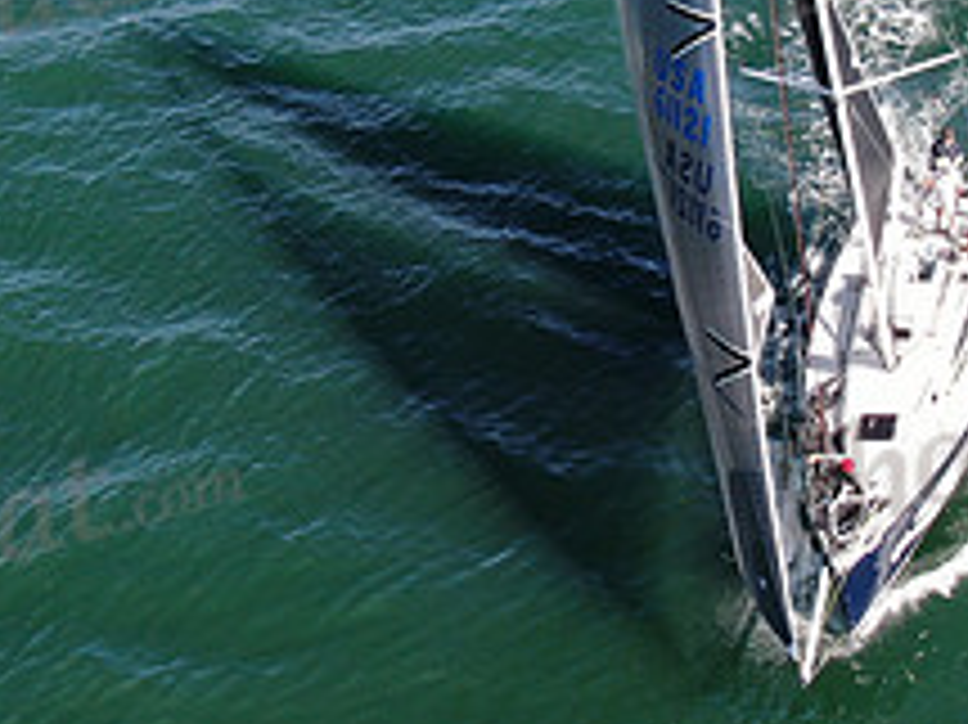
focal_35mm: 73
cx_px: 509
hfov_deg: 26.7
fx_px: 2040
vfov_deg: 20.1
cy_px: 223
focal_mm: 4.78
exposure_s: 1/640
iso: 100
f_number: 2.9
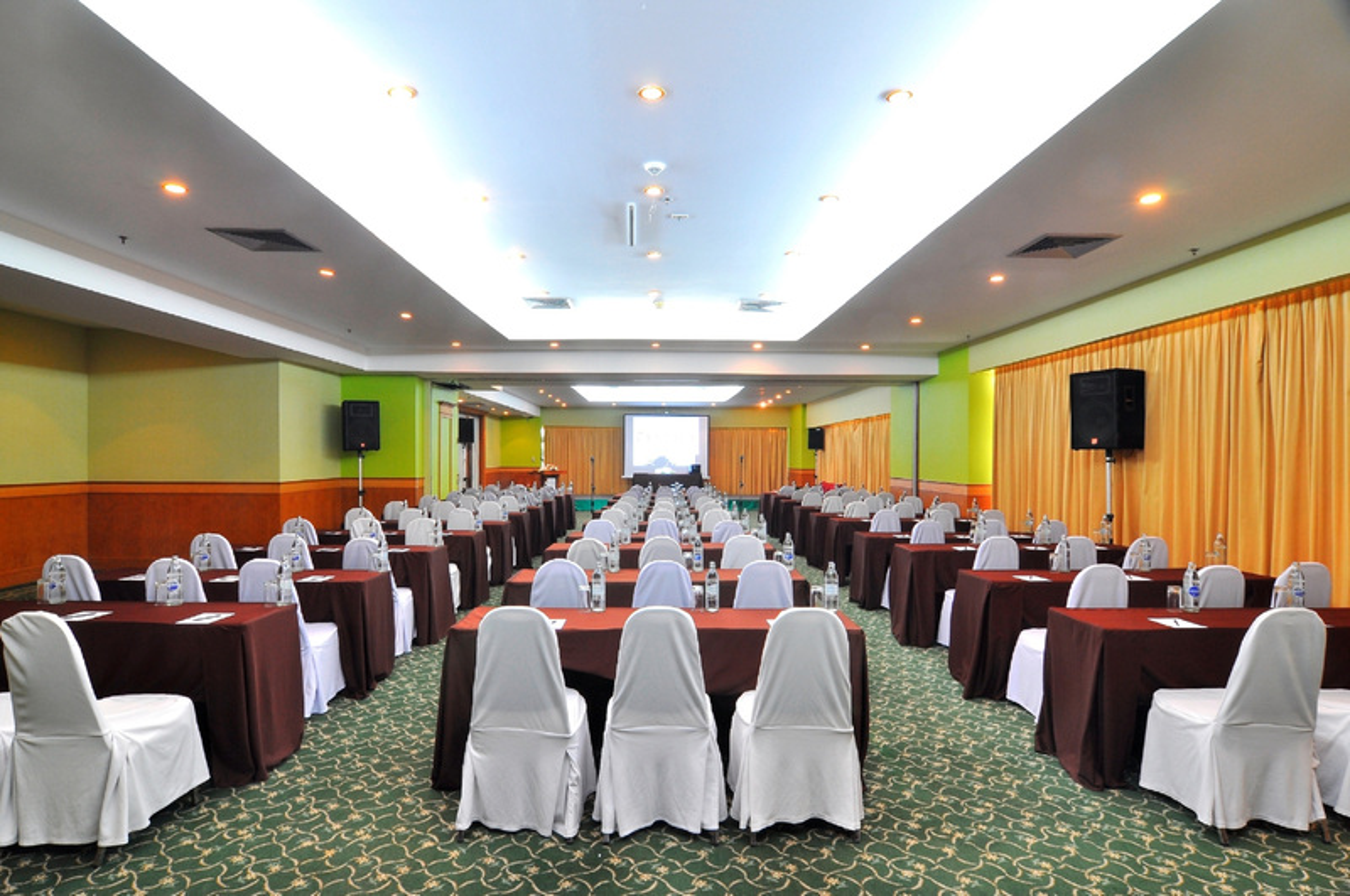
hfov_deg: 90.1
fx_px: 674
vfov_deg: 67.2
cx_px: 675
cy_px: 448
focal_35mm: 18
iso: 200
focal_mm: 12
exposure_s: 1
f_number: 10
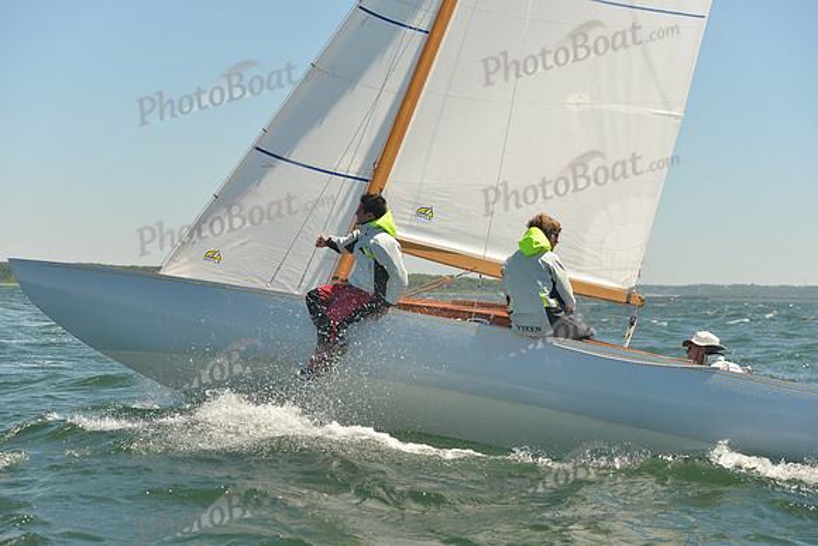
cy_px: 273
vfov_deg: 19.5
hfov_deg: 28.8
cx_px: 409
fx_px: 1591
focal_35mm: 70
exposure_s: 1/800
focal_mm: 70
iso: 400
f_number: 5
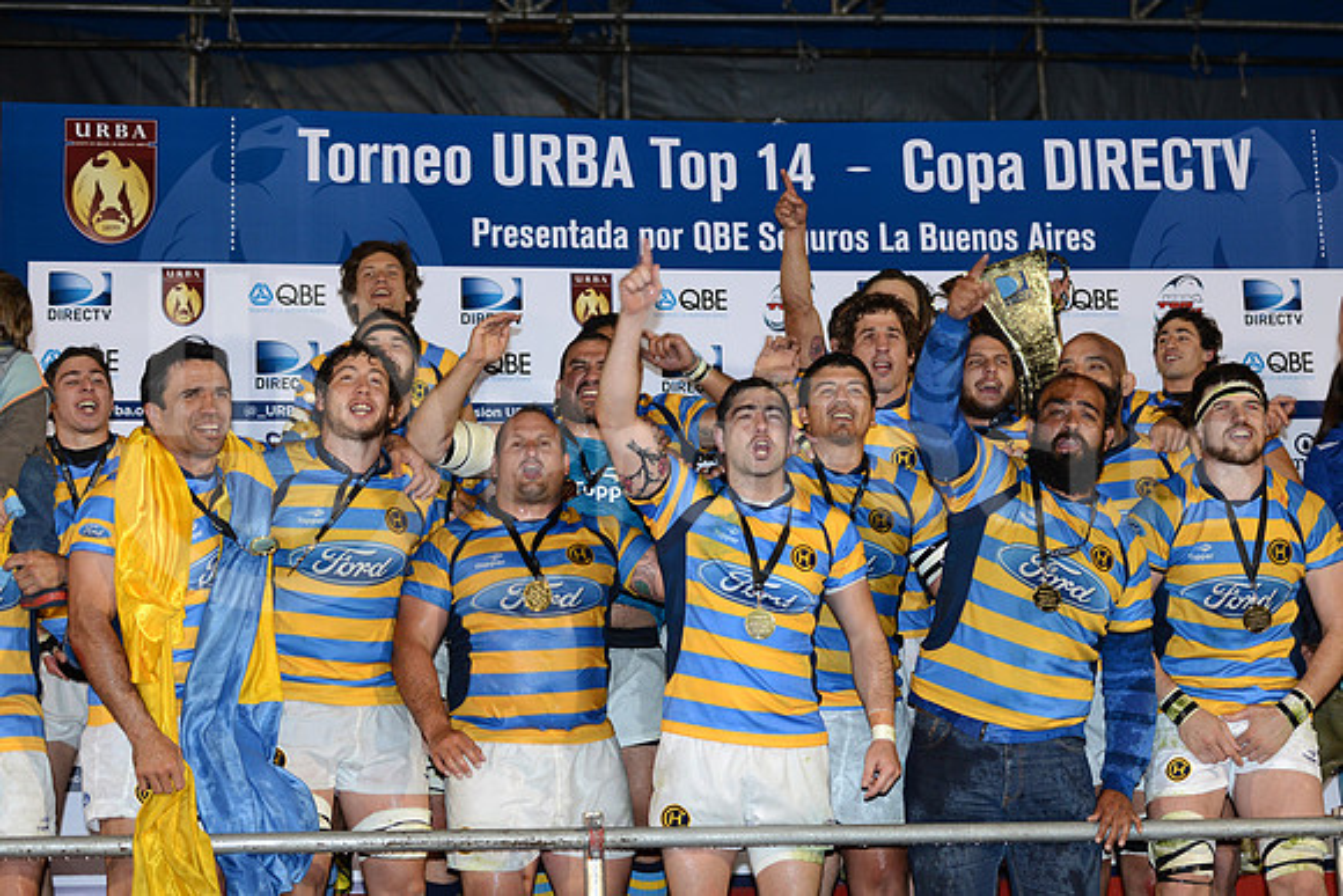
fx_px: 2612
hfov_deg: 28.8
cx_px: 672
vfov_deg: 19.5
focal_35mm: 70
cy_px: 448
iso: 800
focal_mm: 70
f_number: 2.8
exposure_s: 1/160
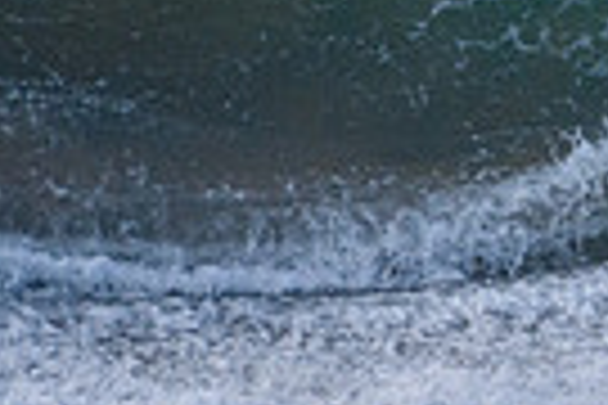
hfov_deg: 0.6
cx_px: 1257
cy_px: 119
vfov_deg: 0.4
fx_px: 54395
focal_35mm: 3221
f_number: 5.6
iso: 450
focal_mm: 500
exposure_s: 1/2000
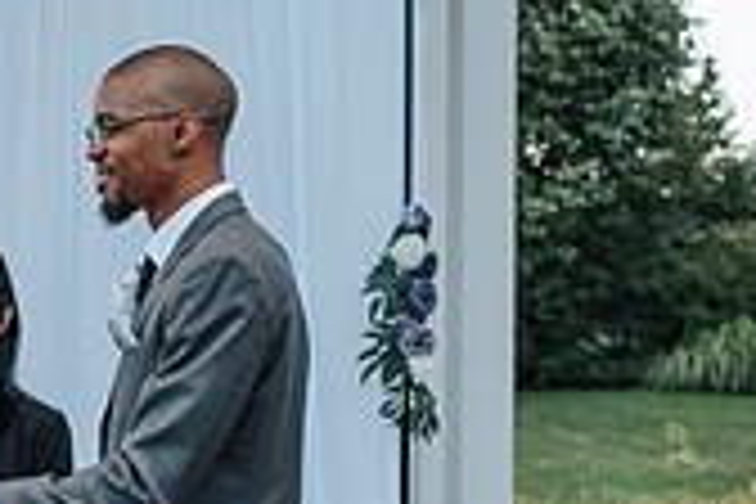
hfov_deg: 16.2
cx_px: -99
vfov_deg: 11.2
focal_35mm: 122
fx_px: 2562
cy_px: 398
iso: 100
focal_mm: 35
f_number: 2.8
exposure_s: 1/640
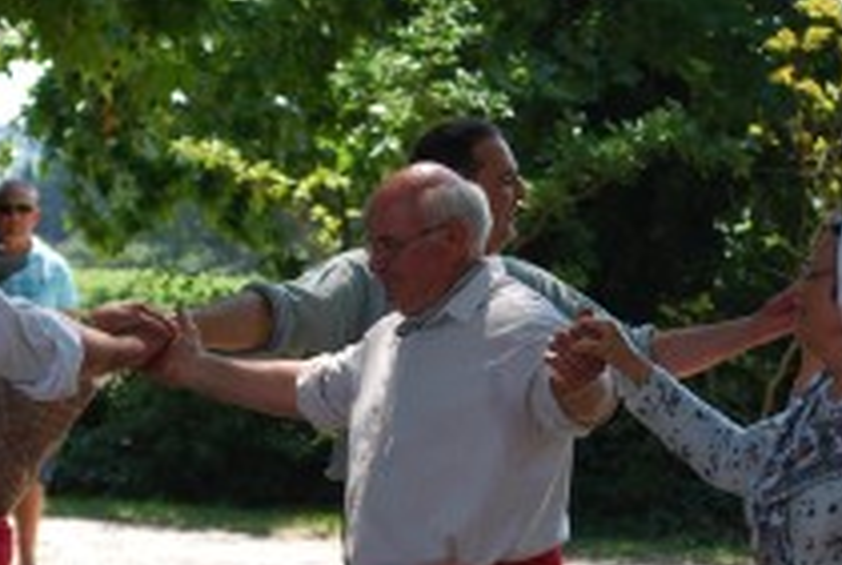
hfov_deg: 8.2
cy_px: 567
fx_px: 5895
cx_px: 233
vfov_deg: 5.5
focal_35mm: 252
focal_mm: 55
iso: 100
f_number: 5.6
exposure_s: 1/125
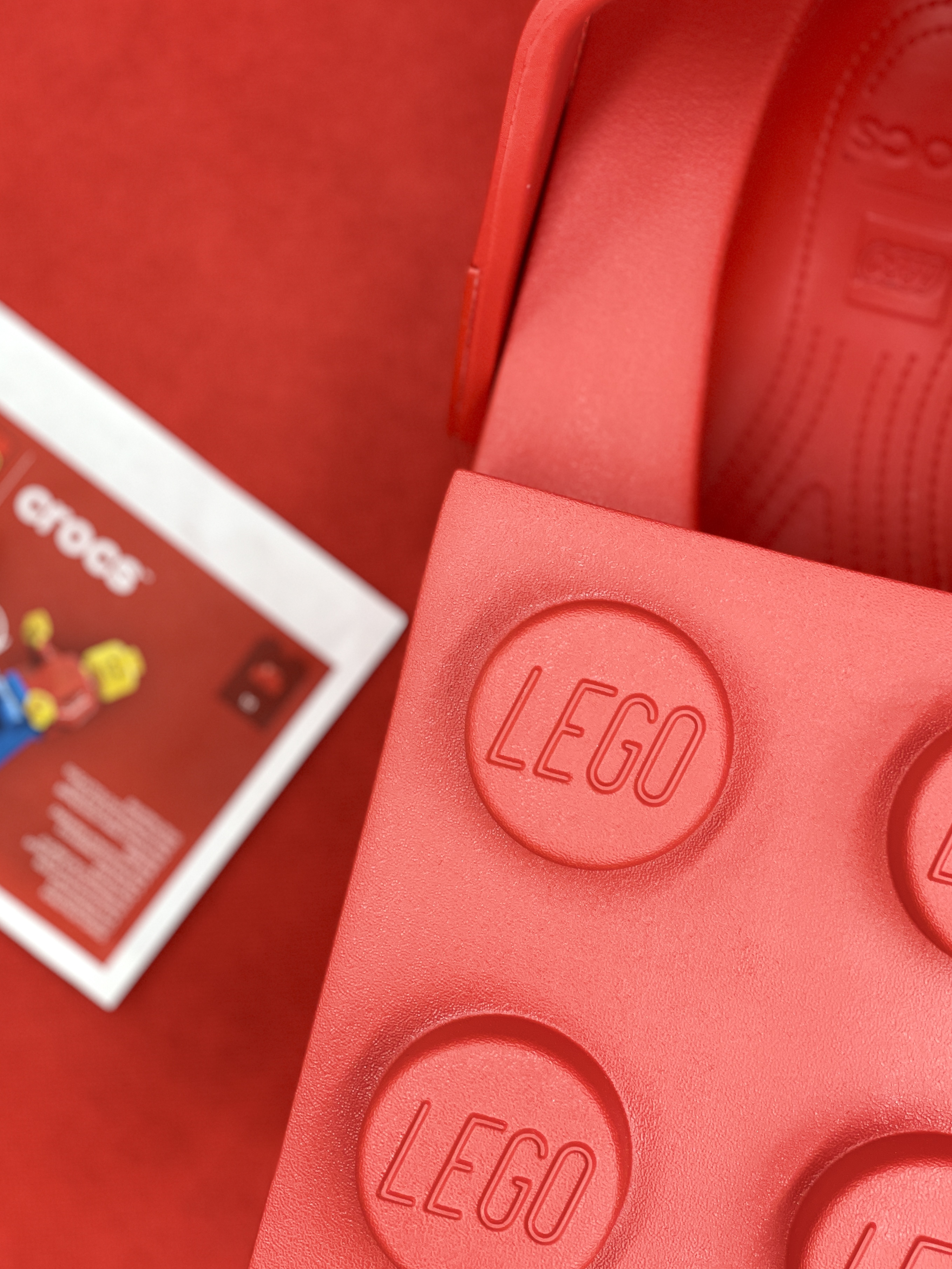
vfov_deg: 33.2
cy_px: 616
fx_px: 2127
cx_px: 480
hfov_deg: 25.2
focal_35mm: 58
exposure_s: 1/122
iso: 32
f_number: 2
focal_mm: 6
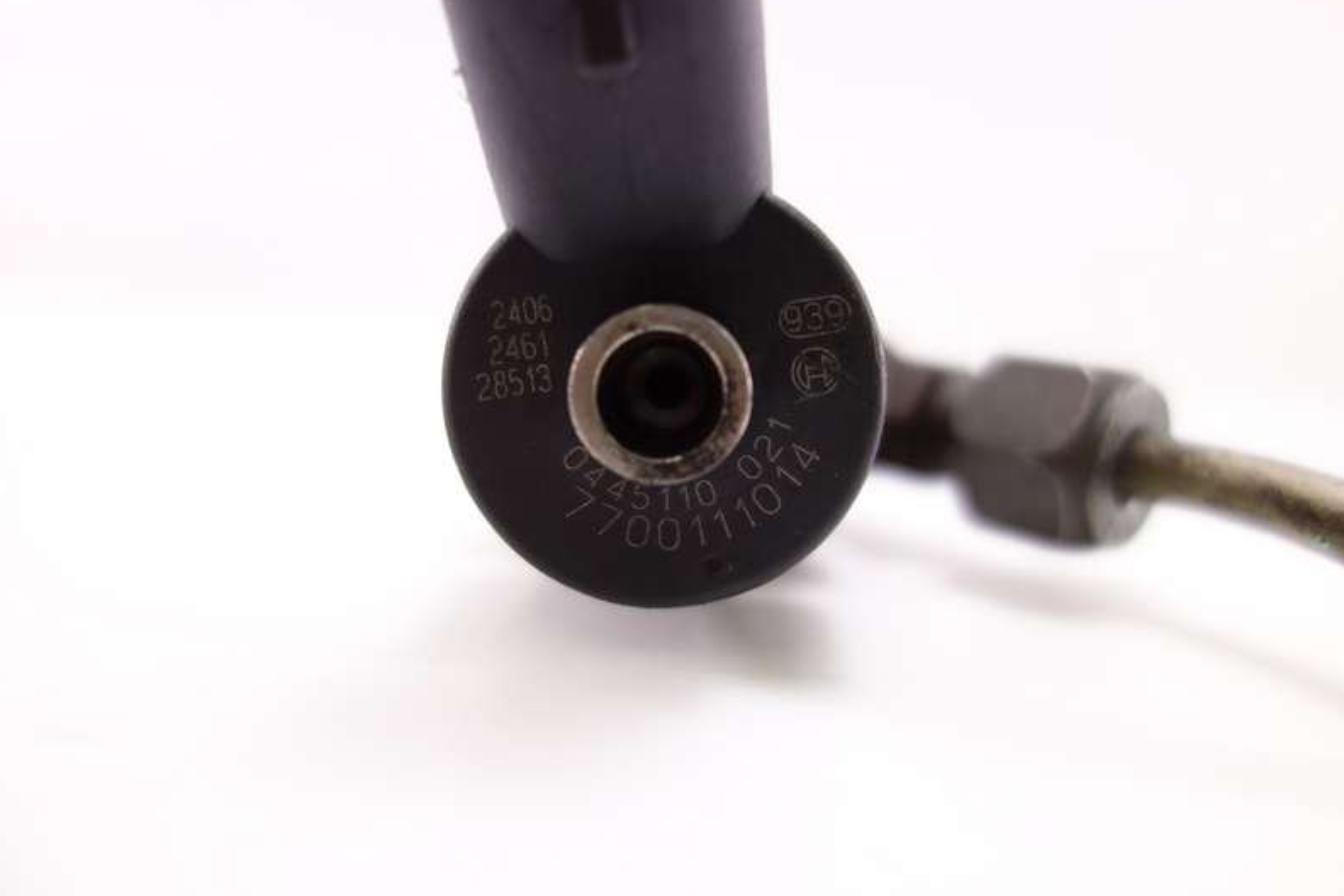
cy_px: 442
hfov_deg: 63.6
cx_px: 689
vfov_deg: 45.0
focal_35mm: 29
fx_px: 1083
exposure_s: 1/80
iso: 125
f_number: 1.8
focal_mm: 10.4
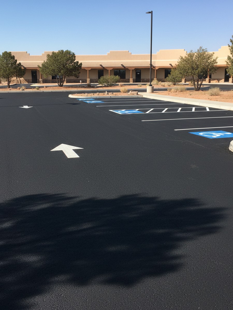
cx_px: 116
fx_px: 215
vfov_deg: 71.6
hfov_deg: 56.8
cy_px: 155
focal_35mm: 24
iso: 758
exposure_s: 1/467
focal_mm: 6.8
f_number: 1.78
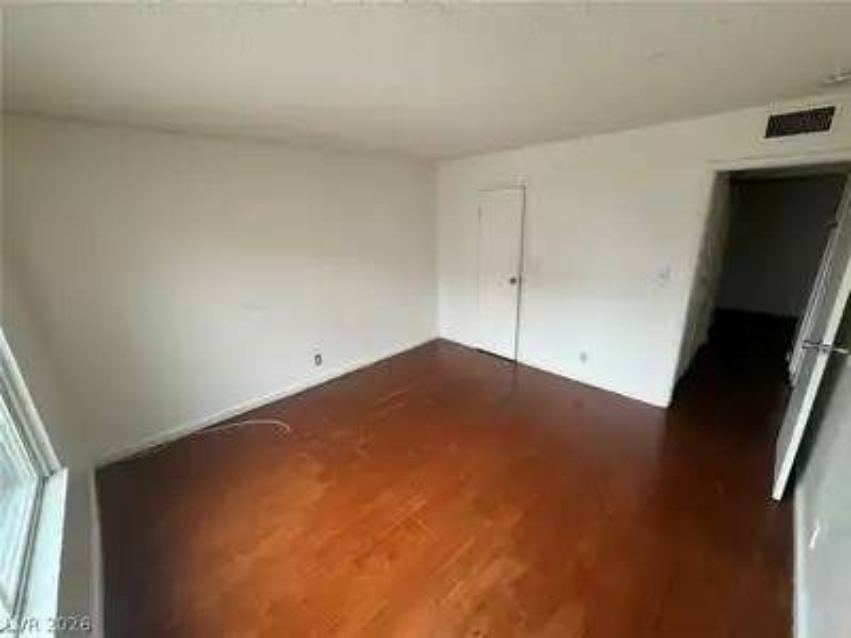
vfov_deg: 85.7
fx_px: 344
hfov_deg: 102.1
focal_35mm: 14
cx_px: 426
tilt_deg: -16.8
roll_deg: +1.4
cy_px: 319
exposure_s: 1/99
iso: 125
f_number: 2.2
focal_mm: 2.22
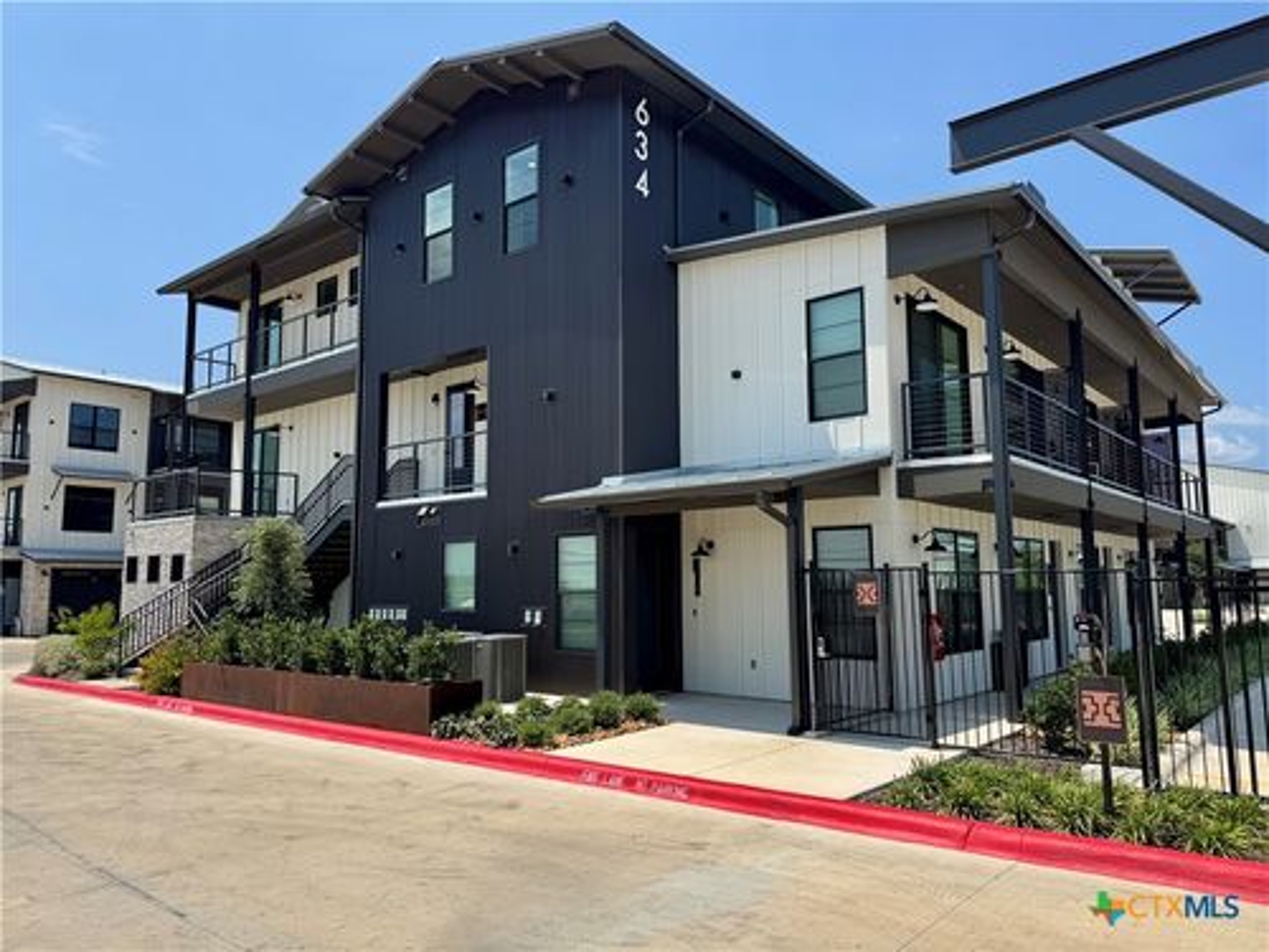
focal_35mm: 24
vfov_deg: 56.8
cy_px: 476
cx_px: 634
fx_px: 880
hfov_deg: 71.6
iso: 80
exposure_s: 1/4950
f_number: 1.78
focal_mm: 6.76
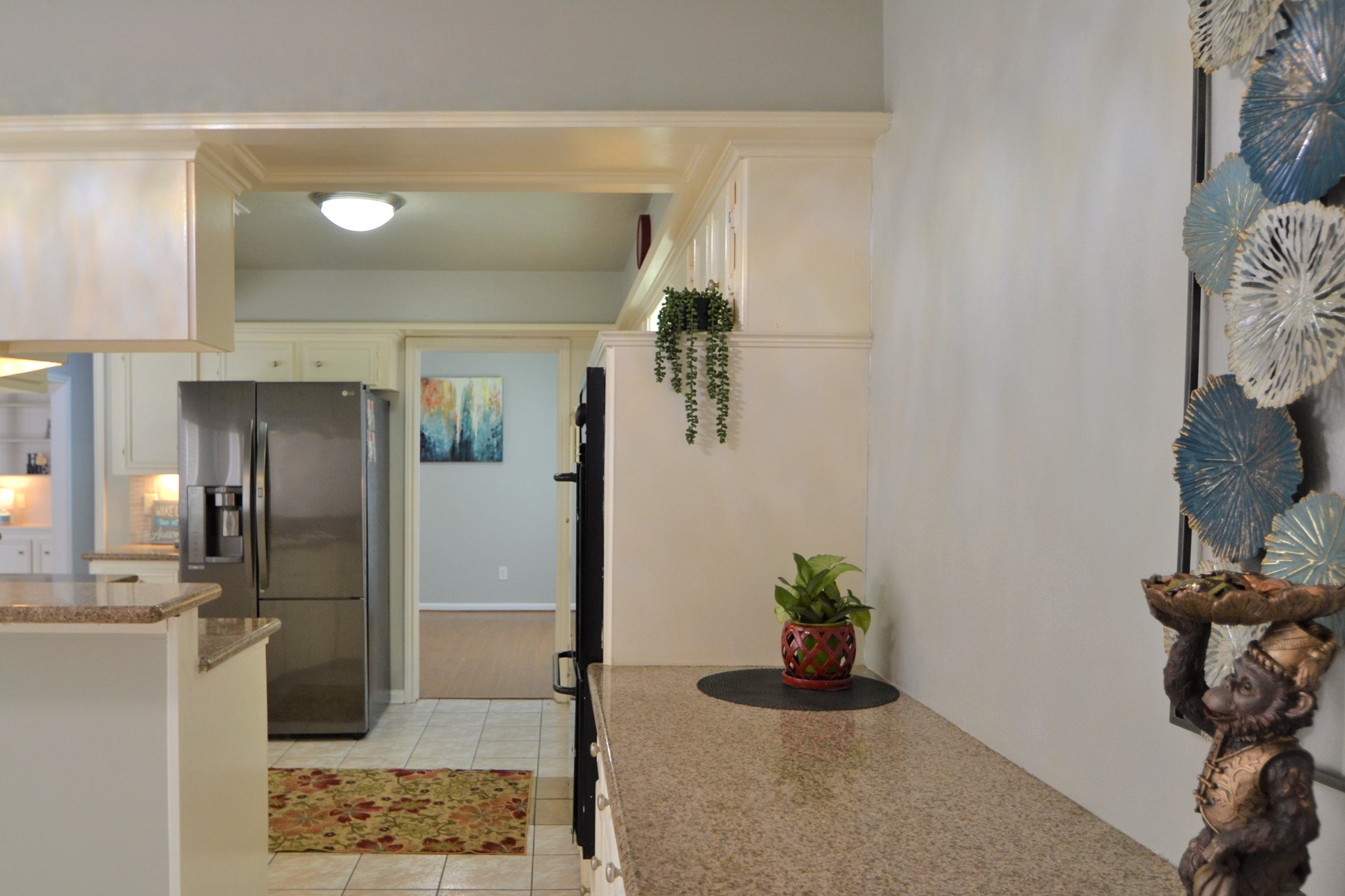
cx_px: 594
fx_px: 1009
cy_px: 501
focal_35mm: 27
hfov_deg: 67.2
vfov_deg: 47.8
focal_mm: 16
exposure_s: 1/60
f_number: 4
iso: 400
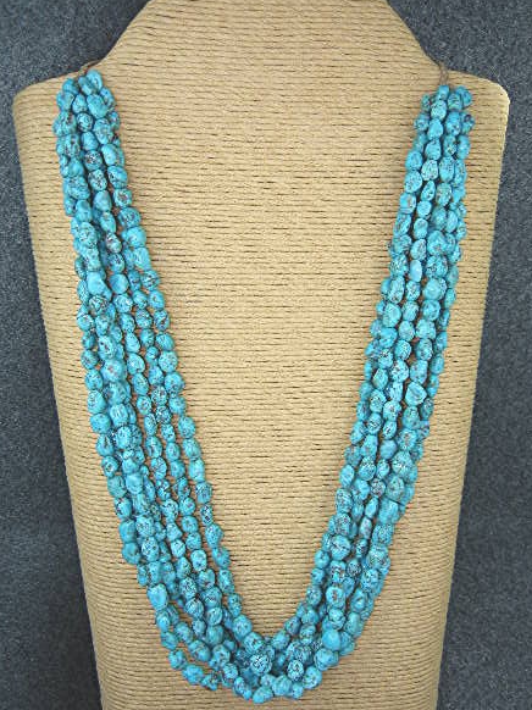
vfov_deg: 55.3
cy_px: 378
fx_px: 677
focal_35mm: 33
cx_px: 264
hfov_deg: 42.9
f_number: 3.5
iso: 200
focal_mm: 5.4
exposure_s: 1/30
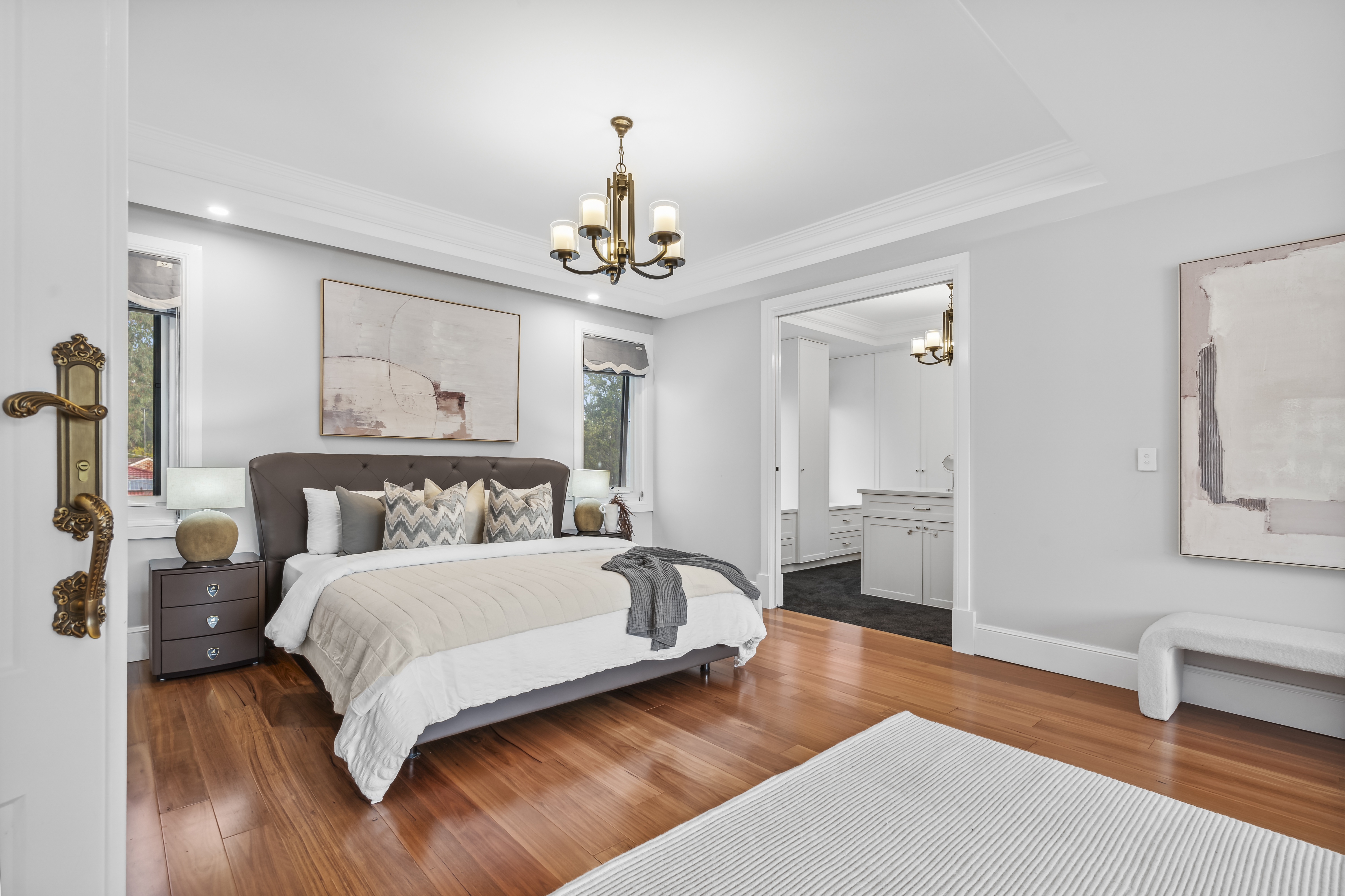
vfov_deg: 73.7
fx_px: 598
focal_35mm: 16
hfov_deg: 96.7
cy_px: 448
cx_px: 672
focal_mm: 16
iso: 250
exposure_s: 1/6
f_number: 9
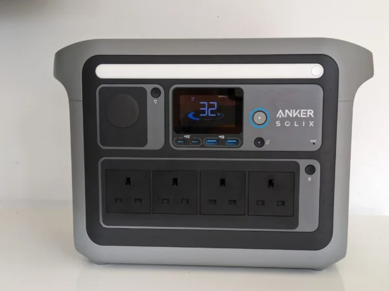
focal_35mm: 51
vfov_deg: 28.6
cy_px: 146
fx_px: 573
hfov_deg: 37.5
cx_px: 194
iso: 61
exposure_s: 1/50
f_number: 1.89
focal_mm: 5.43
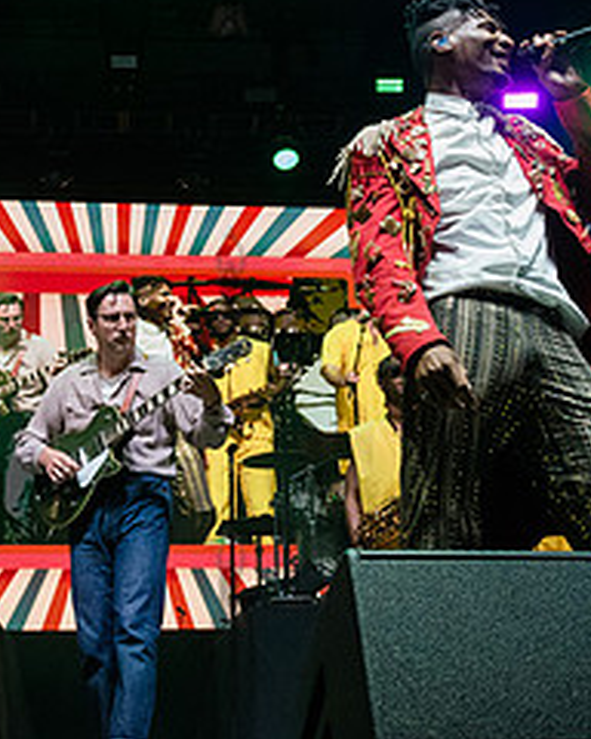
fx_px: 1356
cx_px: 228
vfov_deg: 30.4
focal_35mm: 62
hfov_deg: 24.5
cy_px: 279
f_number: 4
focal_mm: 27
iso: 6400
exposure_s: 1/800
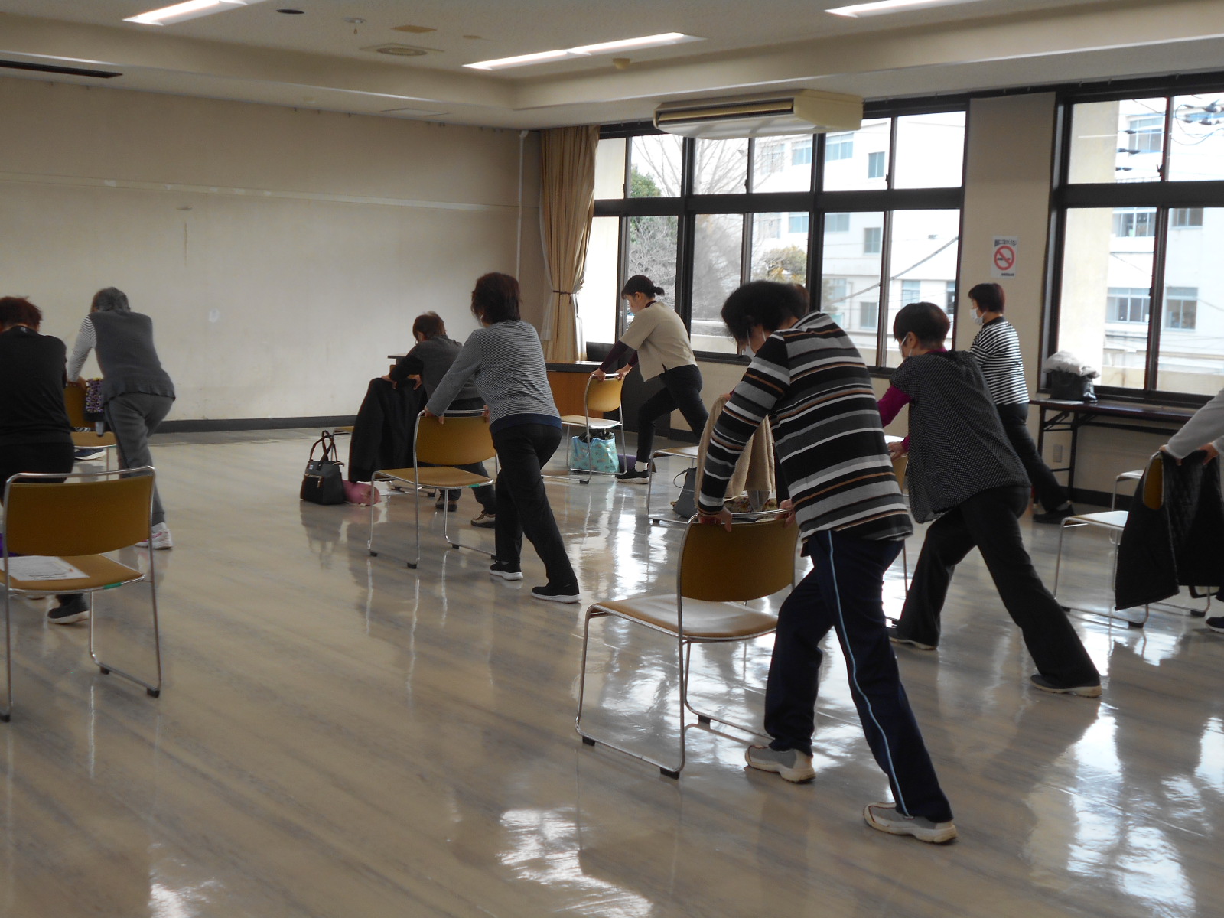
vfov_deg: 32.9
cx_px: 612
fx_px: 1556
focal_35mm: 44
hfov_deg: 42.9
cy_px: 459
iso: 80
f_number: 4.2
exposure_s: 1/50
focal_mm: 7.7
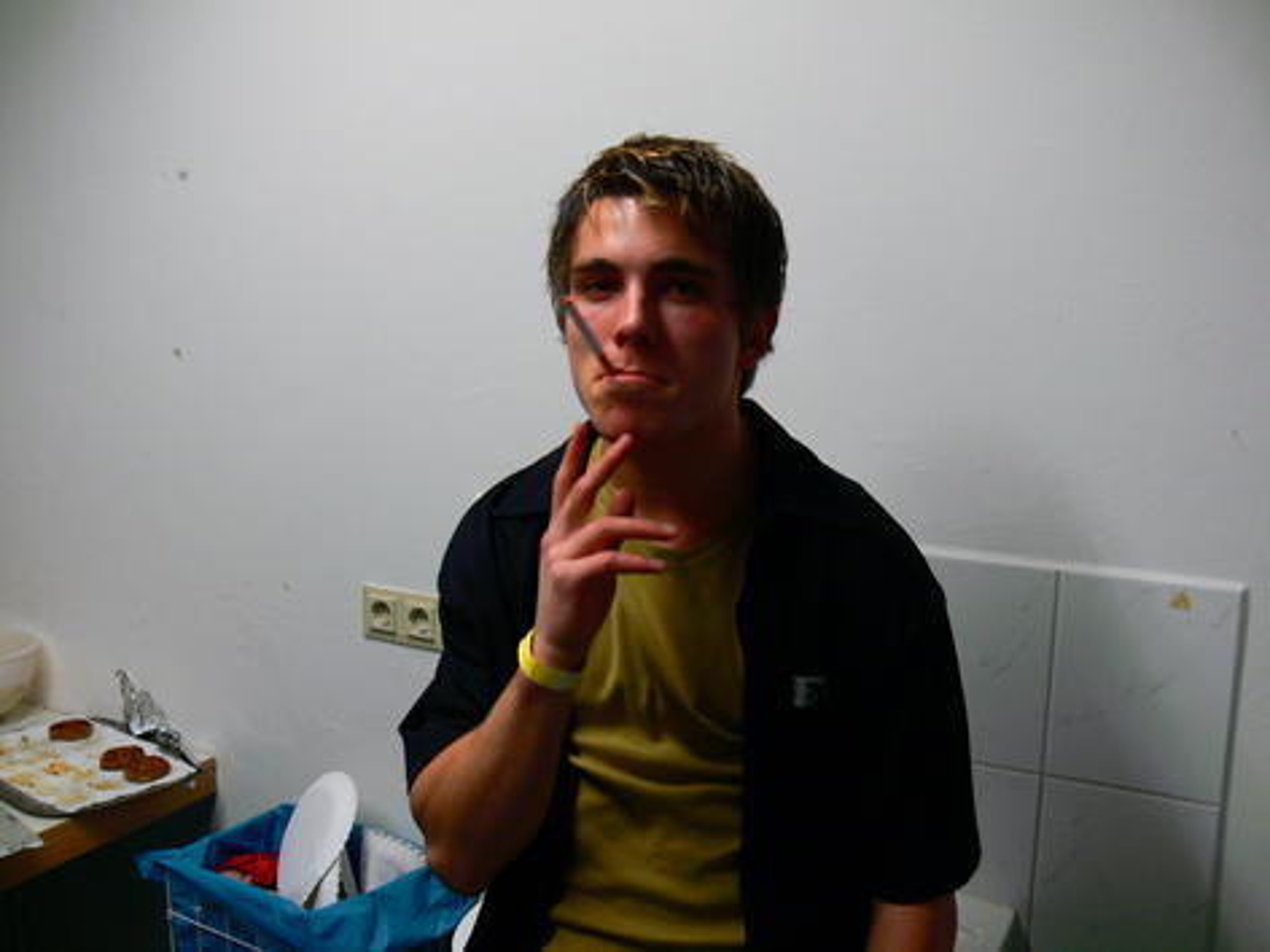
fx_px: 1357
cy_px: 476
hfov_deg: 50.1
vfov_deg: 38.7
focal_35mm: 37
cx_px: 635
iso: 160
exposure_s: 1/30
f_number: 2.8
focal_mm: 7.8
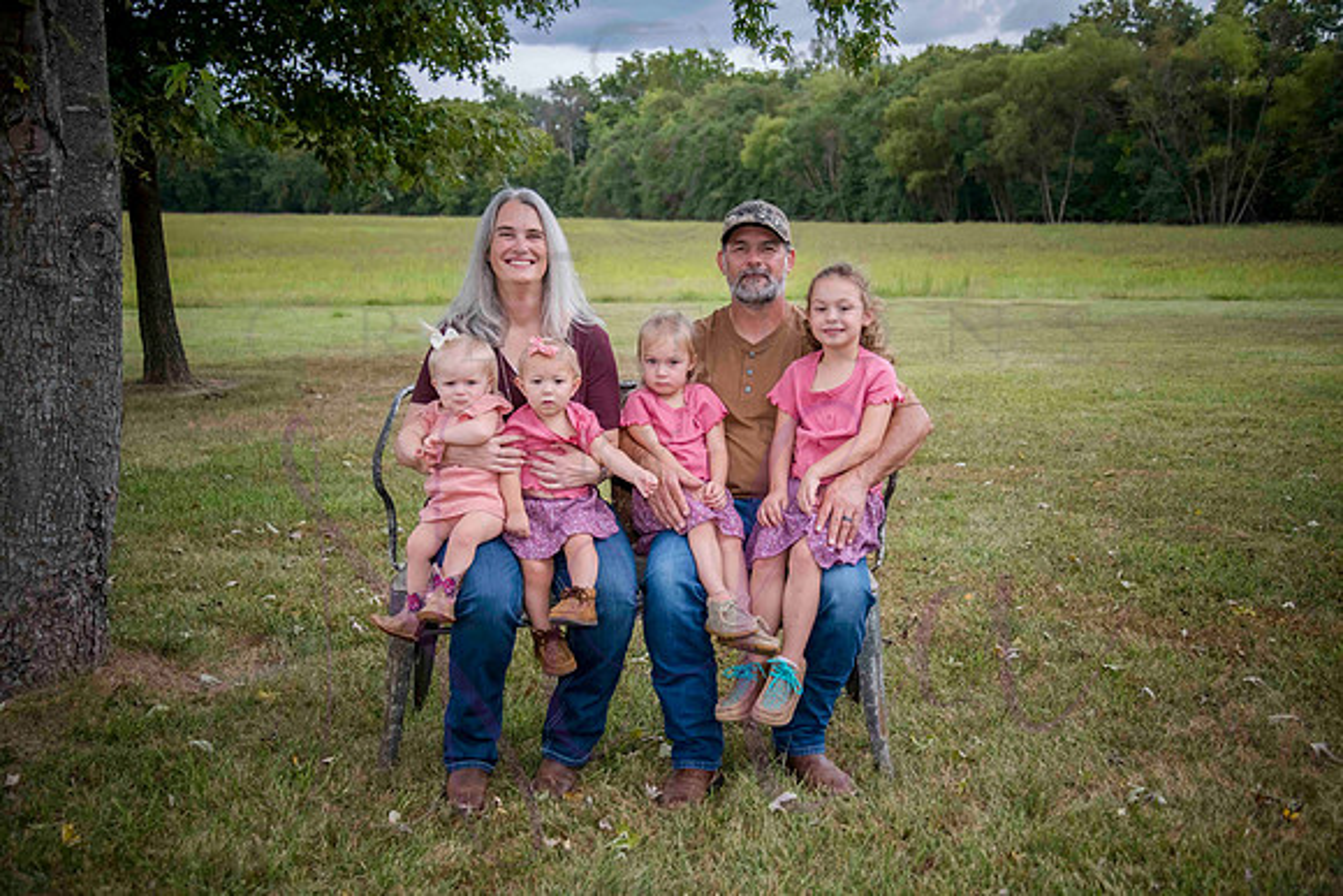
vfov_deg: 35.1
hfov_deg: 50.7
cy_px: 448
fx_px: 1418
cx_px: 672
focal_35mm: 38
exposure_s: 1/640
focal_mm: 38
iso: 400
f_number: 4.2
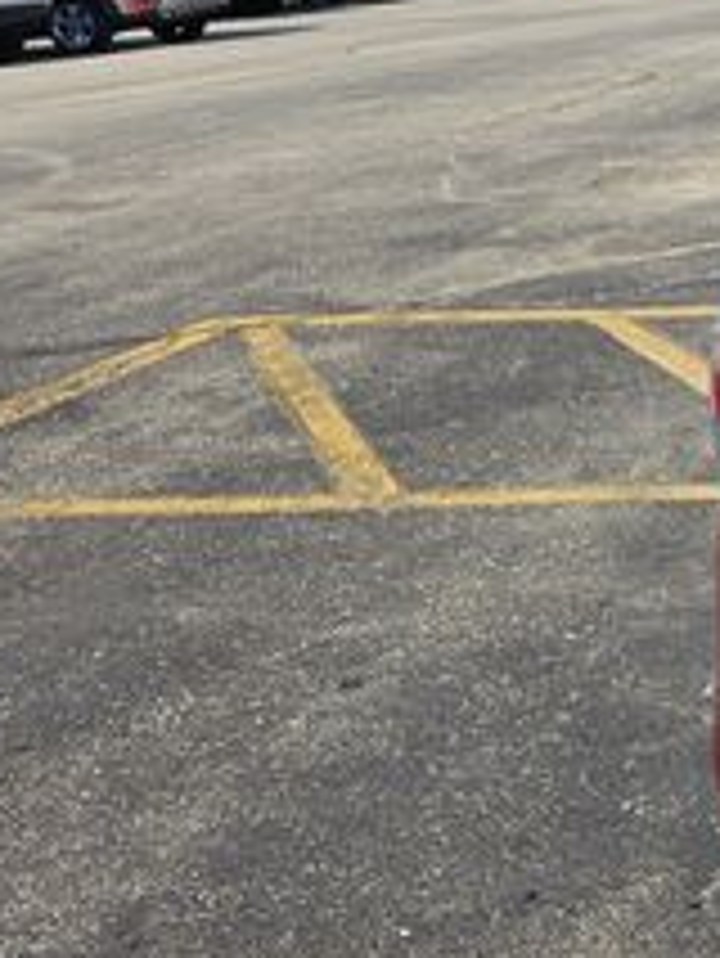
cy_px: 288
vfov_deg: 27.9
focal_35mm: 69
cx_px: 1390
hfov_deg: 16.7
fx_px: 1912
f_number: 1.7
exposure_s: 1/633
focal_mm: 6.3
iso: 10
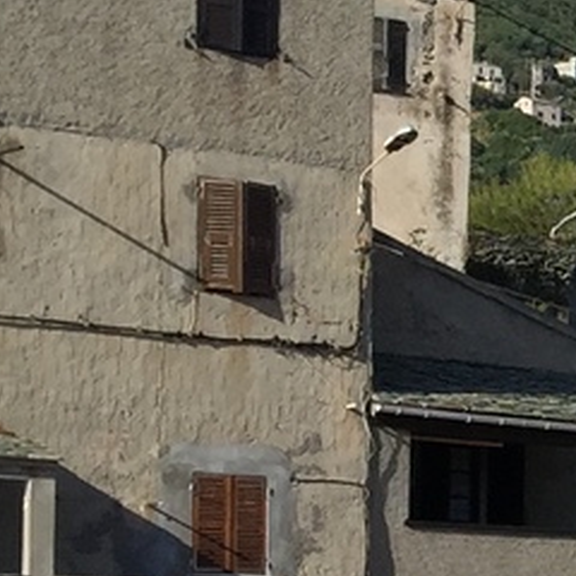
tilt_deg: +1.2
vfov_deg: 10.1
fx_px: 3219
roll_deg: -1.1
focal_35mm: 171
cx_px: 1536
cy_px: 667
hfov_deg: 8.9
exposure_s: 1/2639
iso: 32
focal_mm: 4.15
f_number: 2.2
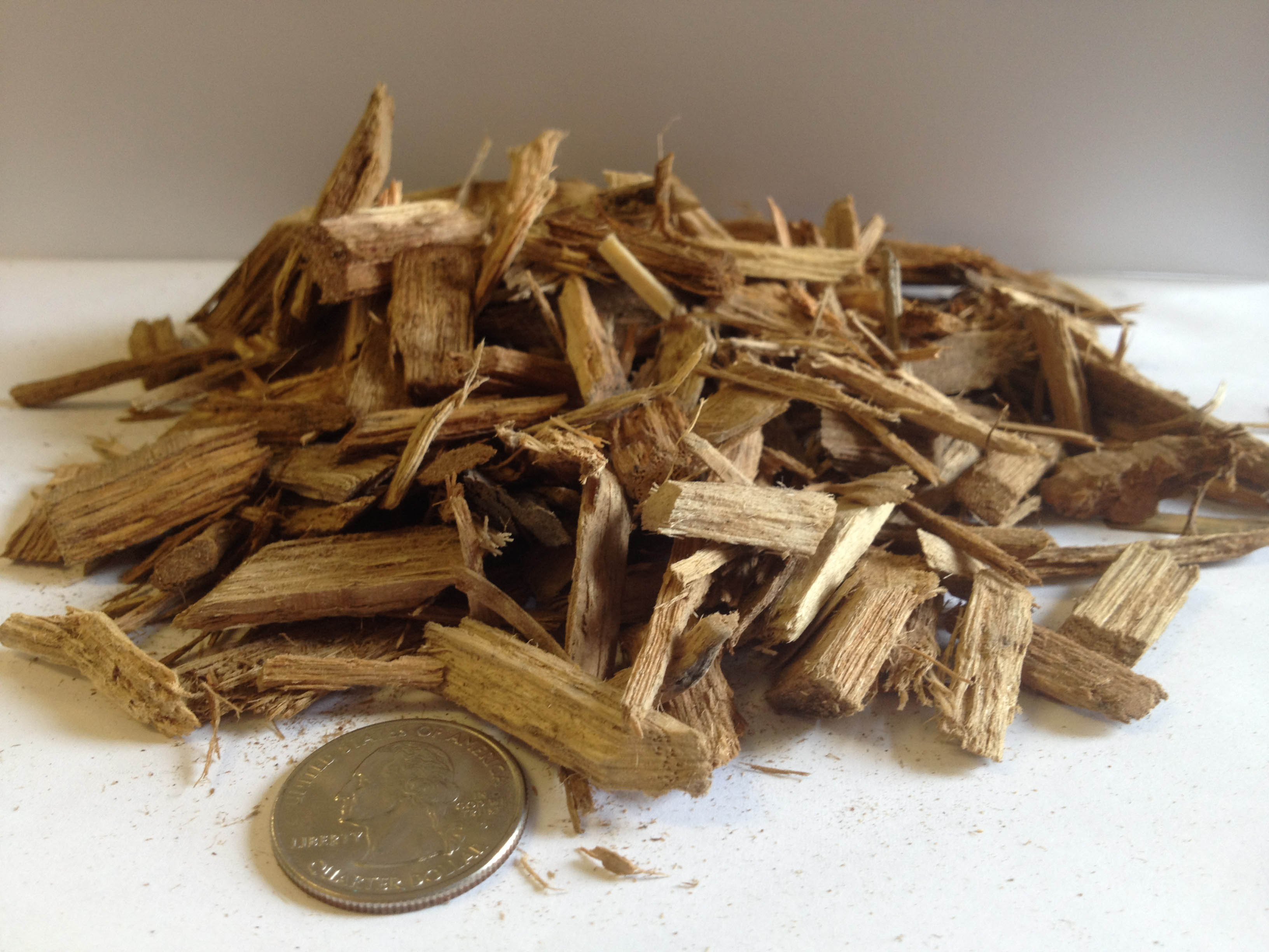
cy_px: 476
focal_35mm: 35
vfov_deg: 40.7
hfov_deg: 52.6
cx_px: 634
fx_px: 1283
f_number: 2.4
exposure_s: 1/30
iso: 64
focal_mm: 4.28
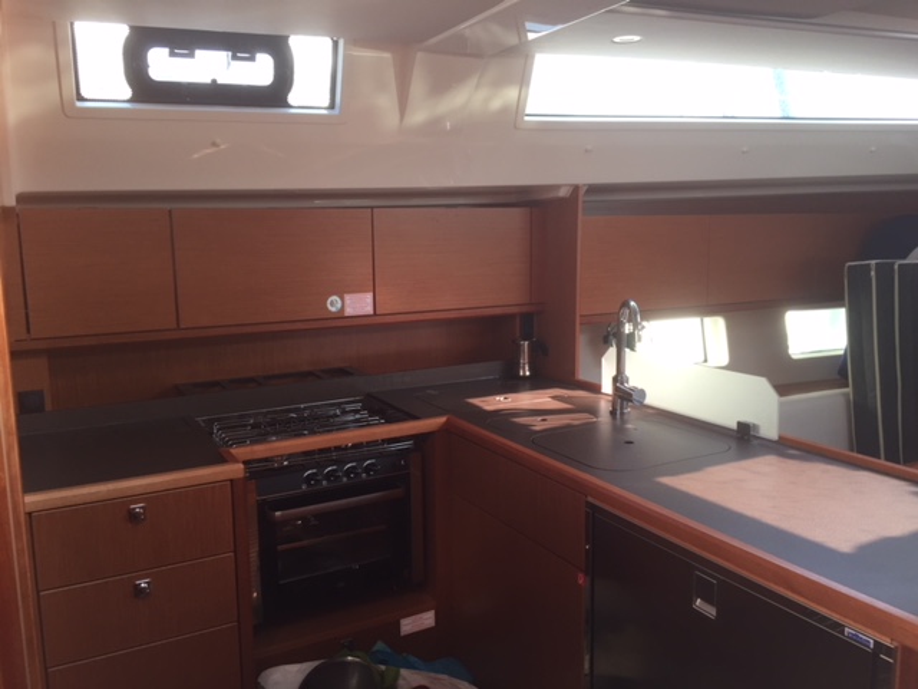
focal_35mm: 29
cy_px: 344
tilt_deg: -7.8
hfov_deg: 61.7
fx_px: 769
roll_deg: +0.2
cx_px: 459
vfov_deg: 48.2
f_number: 2.2
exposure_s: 1/50
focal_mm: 4.15
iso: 40
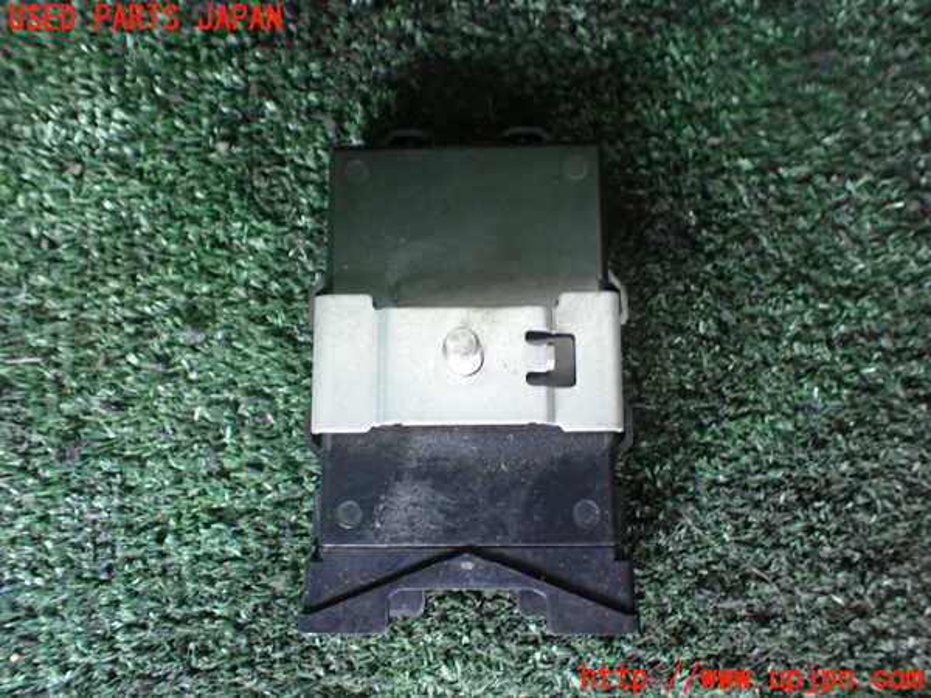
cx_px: 466
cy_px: 349
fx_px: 807
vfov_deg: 46.8
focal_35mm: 30
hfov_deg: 60.0
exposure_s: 1/30
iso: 1000
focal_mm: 5.4
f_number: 2.3
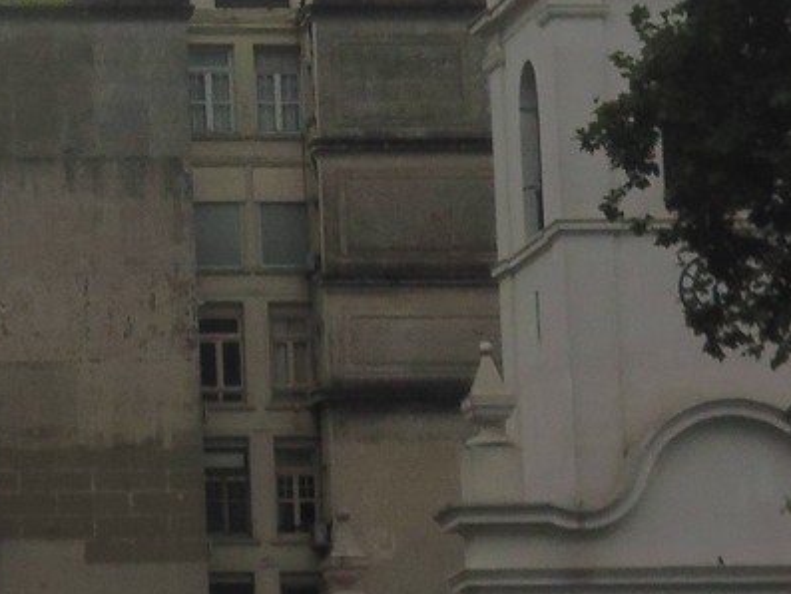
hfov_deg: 6.9
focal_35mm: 282
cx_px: -349
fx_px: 6446
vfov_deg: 5.3
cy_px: 149
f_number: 5.3
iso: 160
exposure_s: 1/640
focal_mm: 14.3
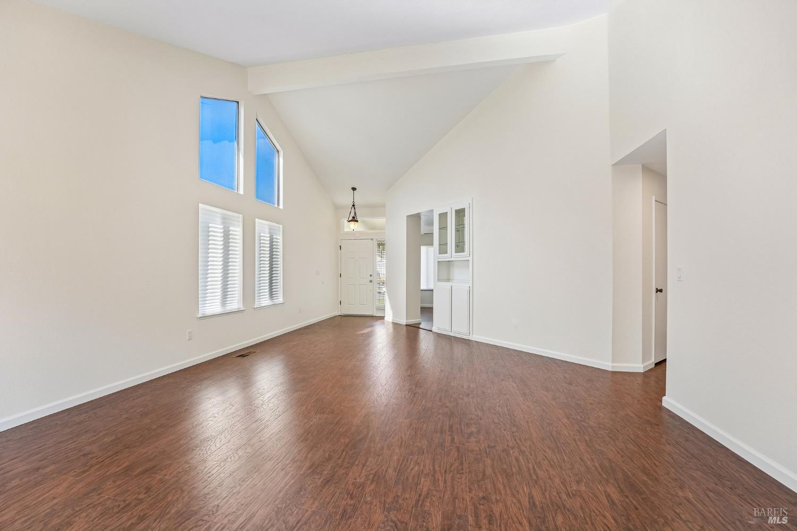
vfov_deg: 81.2
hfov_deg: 104.3
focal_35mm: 14
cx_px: 398
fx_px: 310
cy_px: 266
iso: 640
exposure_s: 1/50
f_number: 8
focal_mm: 14
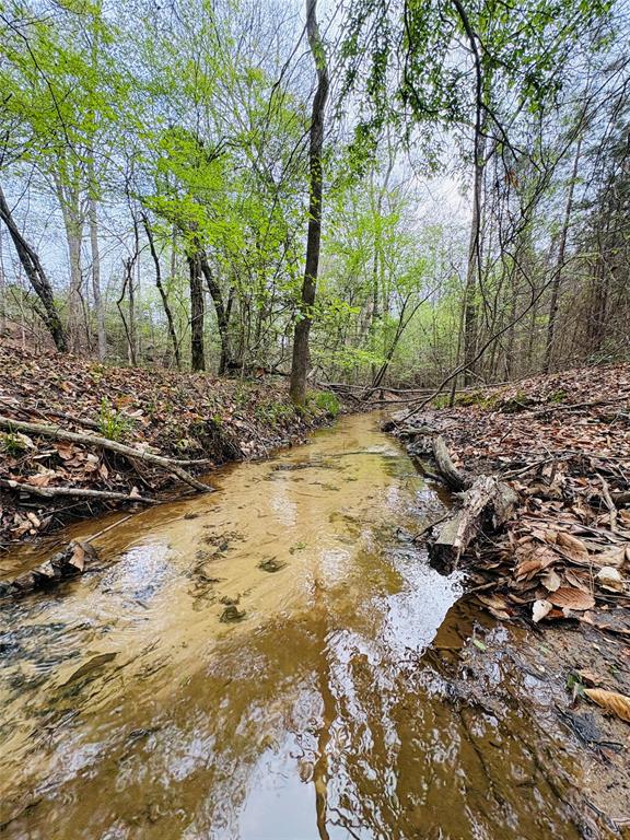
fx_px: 340
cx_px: 315
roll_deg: +0.2
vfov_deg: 102.1
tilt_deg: -2.3
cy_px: 420
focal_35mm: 14
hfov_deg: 85.7
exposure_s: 1/126
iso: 100
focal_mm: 2.22
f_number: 2.2
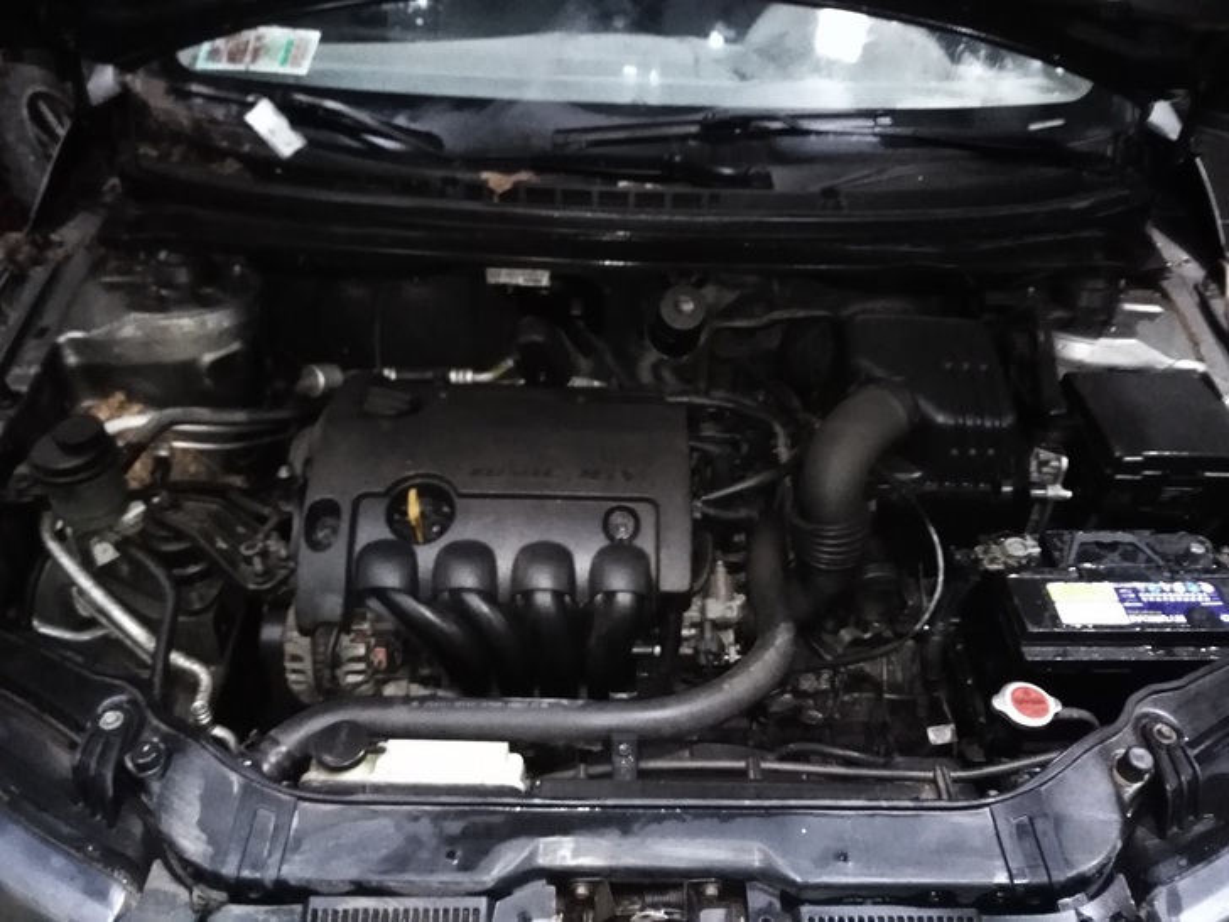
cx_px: 614
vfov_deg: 53.1
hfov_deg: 67.3
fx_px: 923
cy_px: 461
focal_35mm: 26
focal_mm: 3.46
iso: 2791
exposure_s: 1/12
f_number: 2.2
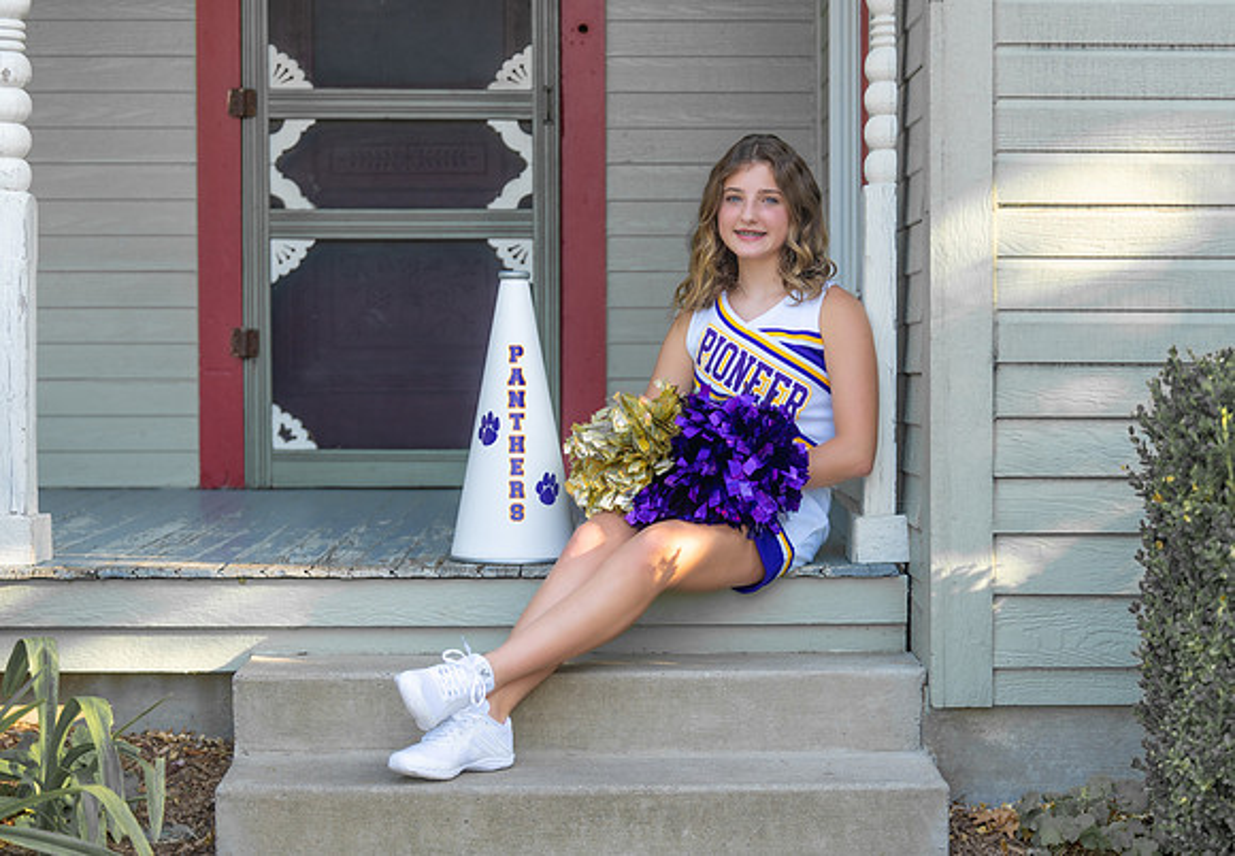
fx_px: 2756
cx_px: 683
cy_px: 456
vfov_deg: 17.7
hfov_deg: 25.2
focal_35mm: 79
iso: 125
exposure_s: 1/320
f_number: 2.8
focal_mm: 70
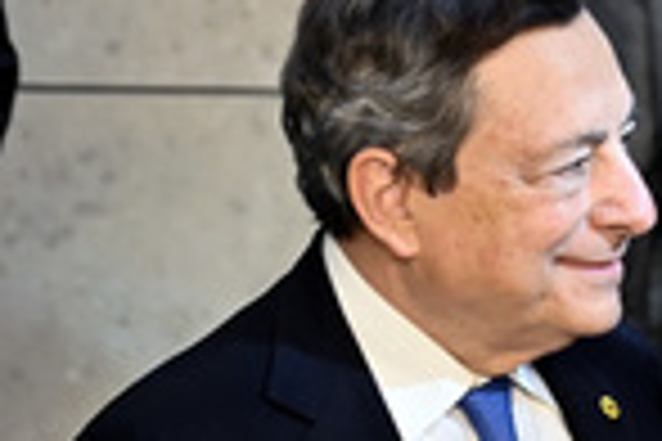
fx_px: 7337
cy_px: 522
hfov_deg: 5.1
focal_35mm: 399
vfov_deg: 3.4
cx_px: 896
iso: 400
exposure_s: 1/400
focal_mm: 130
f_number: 2.8
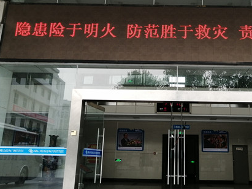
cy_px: 54
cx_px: 167
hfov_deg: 40.8
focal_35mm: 46
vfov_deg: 31.1
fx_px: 335
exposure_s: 1/50
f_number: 1.8
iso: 64
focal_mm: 3.88
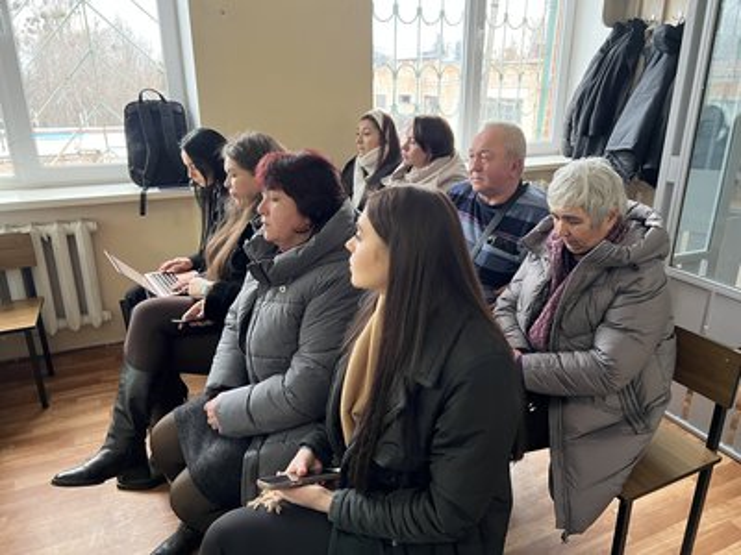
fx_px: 557
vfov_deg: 53.1
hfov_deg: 67.3
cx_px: 370
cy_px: 278
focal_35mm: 26
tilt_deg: -19.6
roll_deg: +0.7
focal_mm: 5.7
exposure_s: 1/50
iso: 500
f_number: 1.5
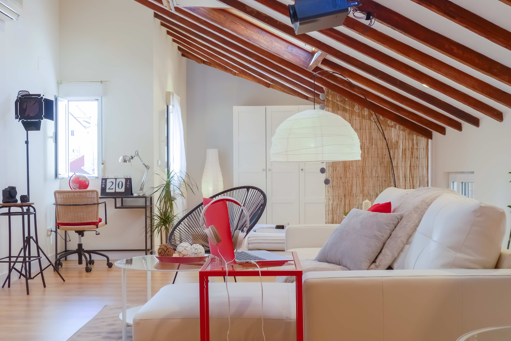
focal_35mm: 45
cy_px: 182
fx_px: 639
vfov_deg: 29.9
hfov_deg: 43.6
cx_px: 263
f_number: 5
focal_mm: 14.5
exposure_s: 1/13
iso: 125
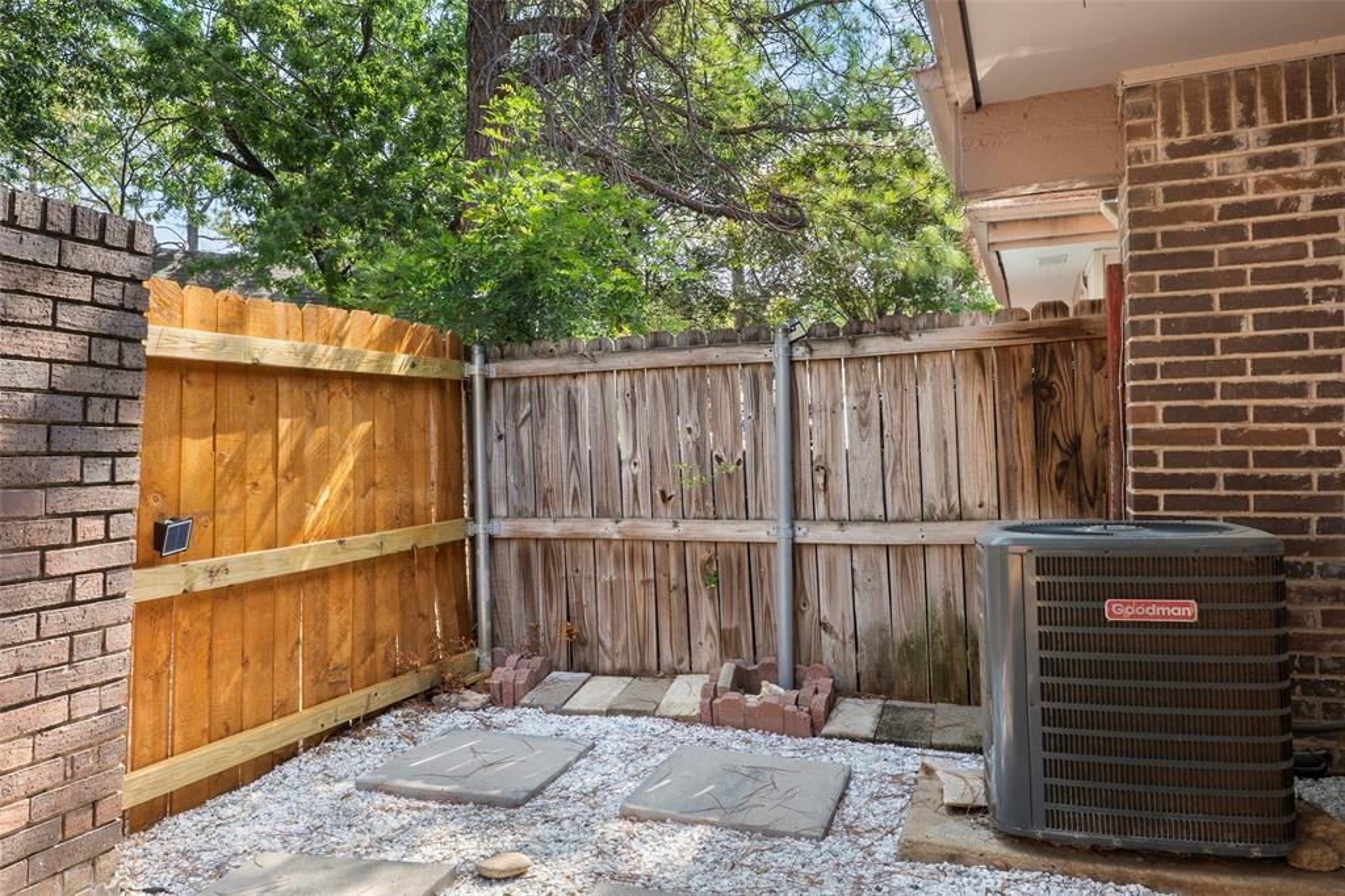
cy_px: 448
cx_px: 672
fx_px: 934
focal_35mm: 25
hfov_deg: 71.5
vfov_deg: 51.3
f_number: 10
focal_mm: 17
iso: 400
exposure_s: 1/15
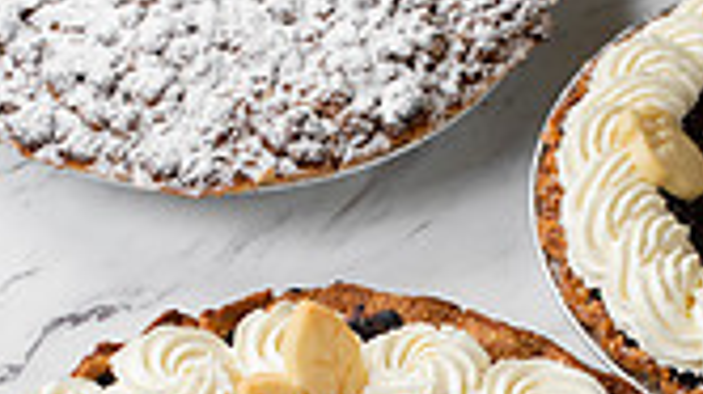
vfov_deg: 8.4
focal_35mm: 142
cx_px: 457
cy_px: 491
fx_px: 2644
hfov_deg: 15.1
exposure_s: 1/100
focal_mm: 50
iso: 250
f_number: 8
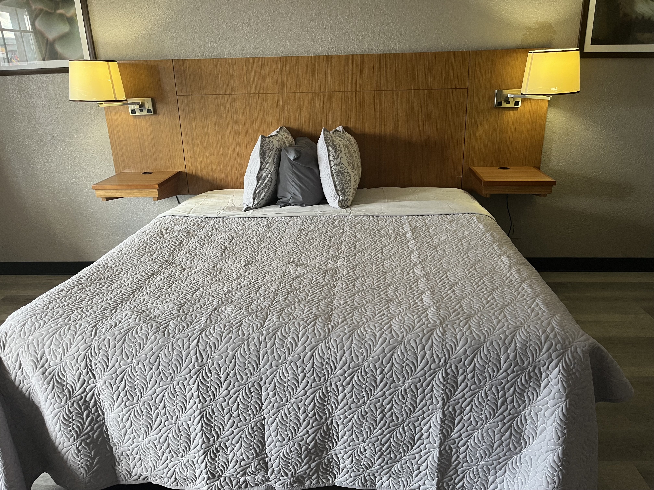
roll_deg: +1.9
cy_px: 245
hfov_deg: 67.3
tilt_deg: -21.2
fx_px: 491
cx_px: 327
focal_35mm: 26
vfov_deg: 53.1
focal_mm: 5.1
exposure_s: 1/60
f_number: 1.6
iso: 80
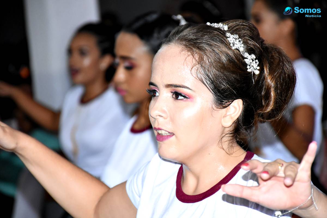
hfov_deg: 9.8
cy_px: 109
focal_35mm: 210
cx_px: 164
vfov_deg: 6.5
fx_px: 1907
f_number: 5.6
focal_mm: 140
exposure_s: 1/100
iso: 3200
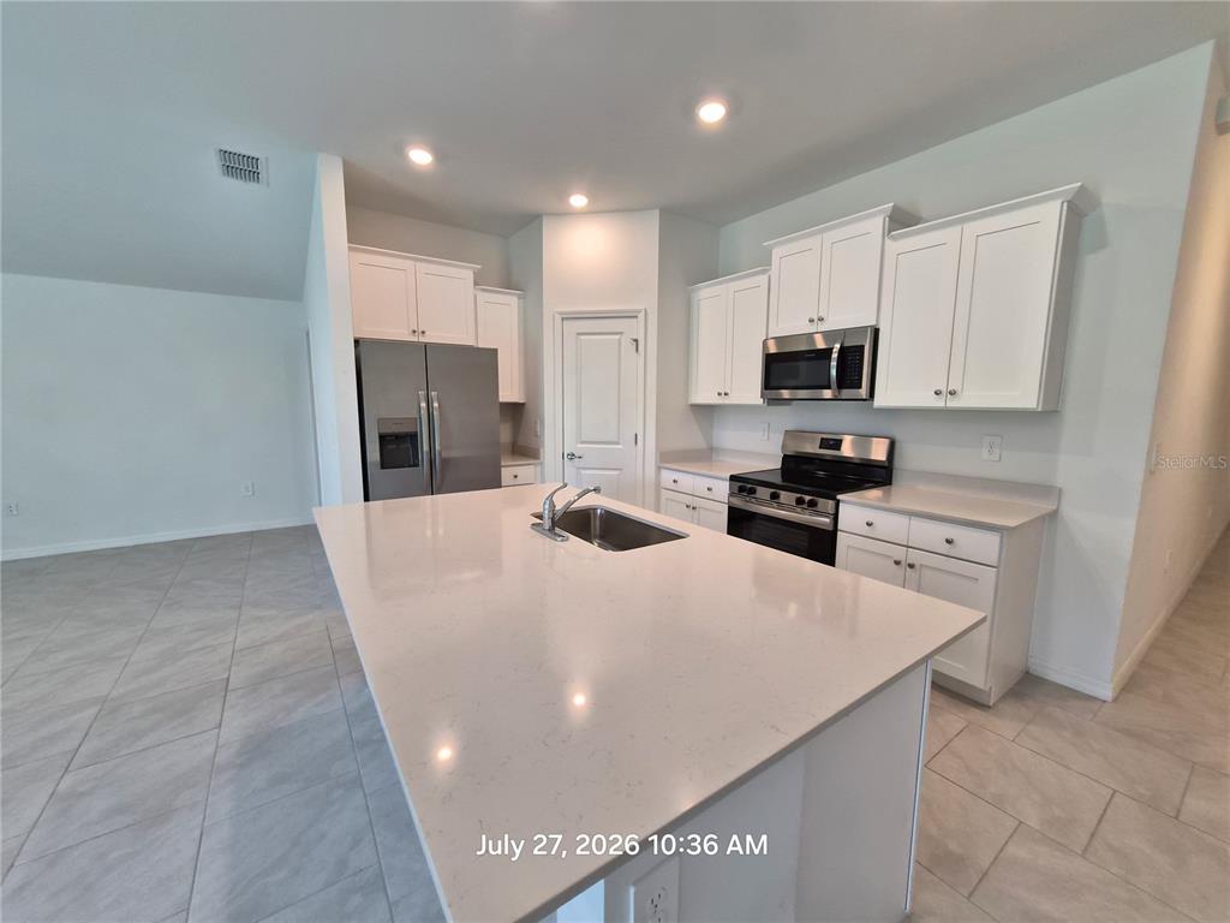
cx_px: 615
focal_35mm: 13
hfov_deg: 106.2
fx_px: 462
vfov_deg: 89.9
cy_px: 462
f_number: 2.2
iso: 80
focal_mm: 1.7
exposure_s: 1/60
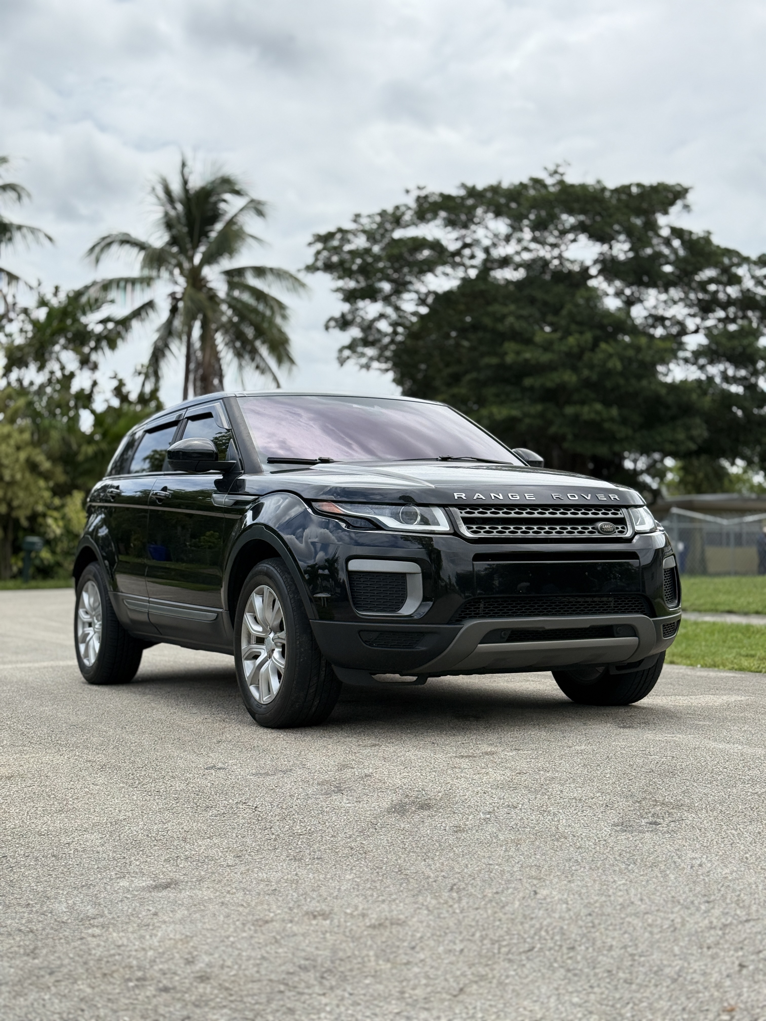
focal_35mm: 48
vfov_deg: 39.7
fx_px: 1416
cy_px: 510
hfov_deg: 30.3
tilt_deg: +4.3
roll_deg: -0.6
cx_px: 383
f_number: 1.78
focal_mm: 6.76
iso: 64
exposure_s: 1/4878
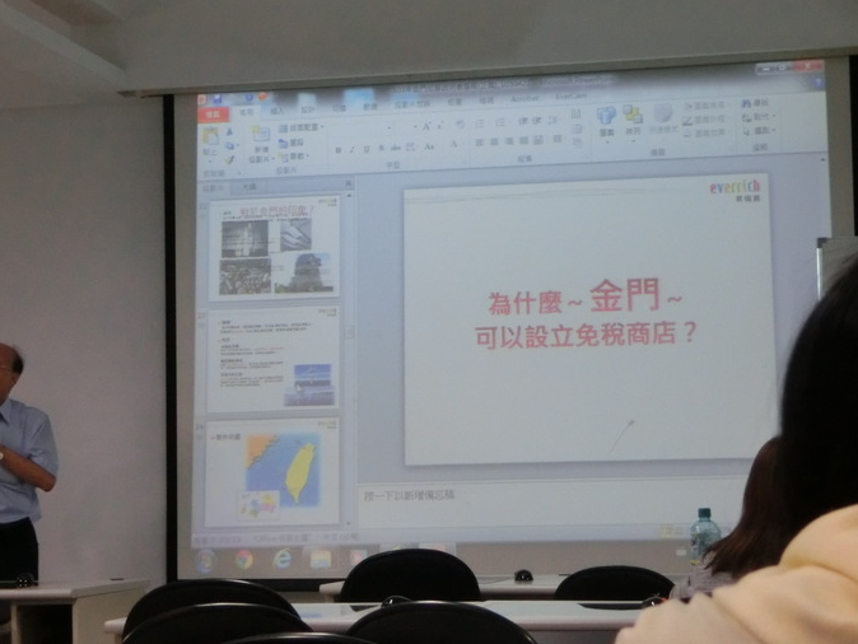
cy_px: 316
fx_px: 2008
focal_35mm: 81
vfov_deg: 18.2
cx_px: 430
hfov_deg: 24.1
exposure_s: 1/100
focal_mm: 13.79
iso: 800
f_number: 4.9
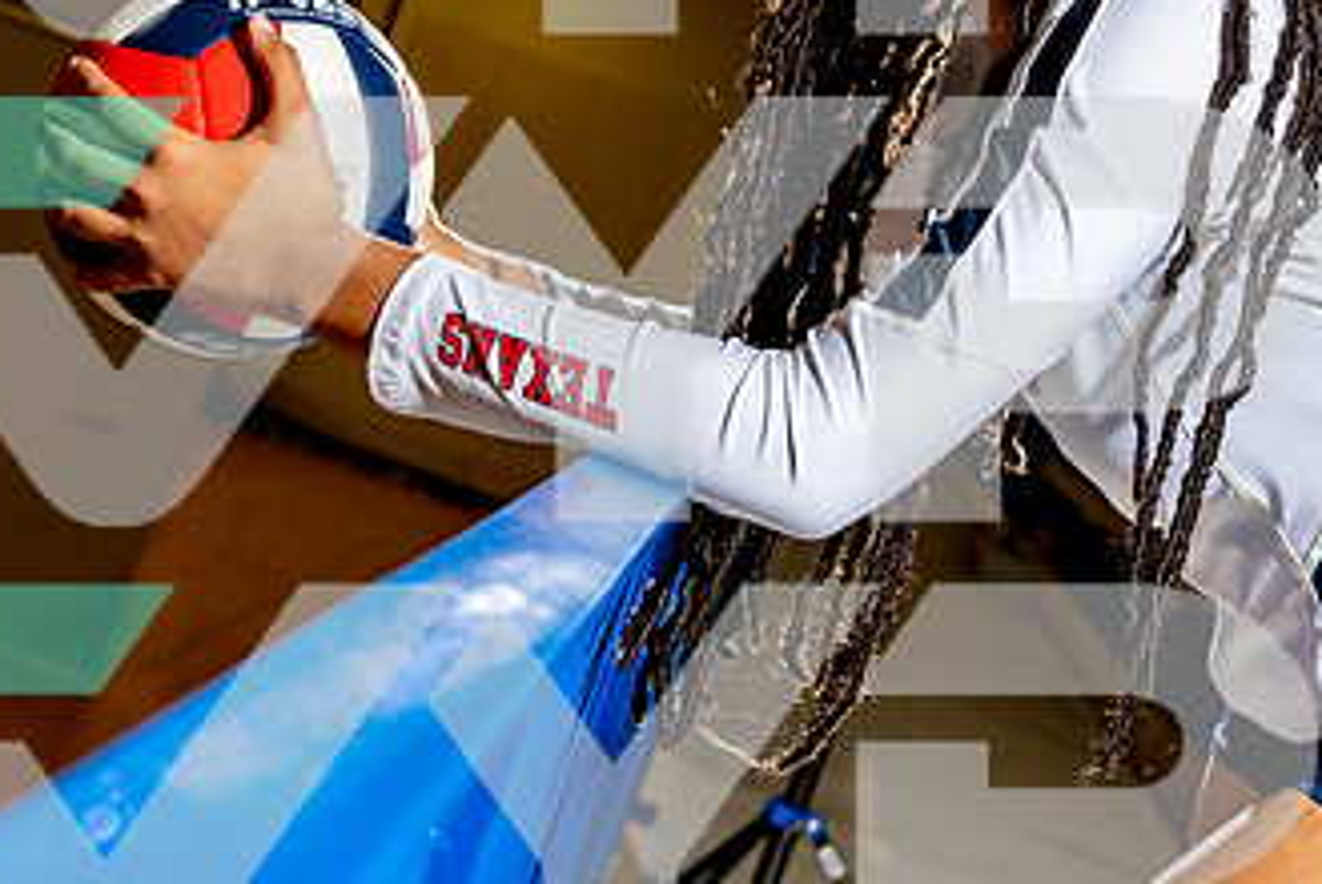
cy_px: 311
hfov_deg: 25.0
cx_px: 792
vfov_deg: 16.9
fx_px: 2977
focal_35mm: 81
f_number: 5.6
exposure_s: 1/250
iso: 250
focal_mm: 46
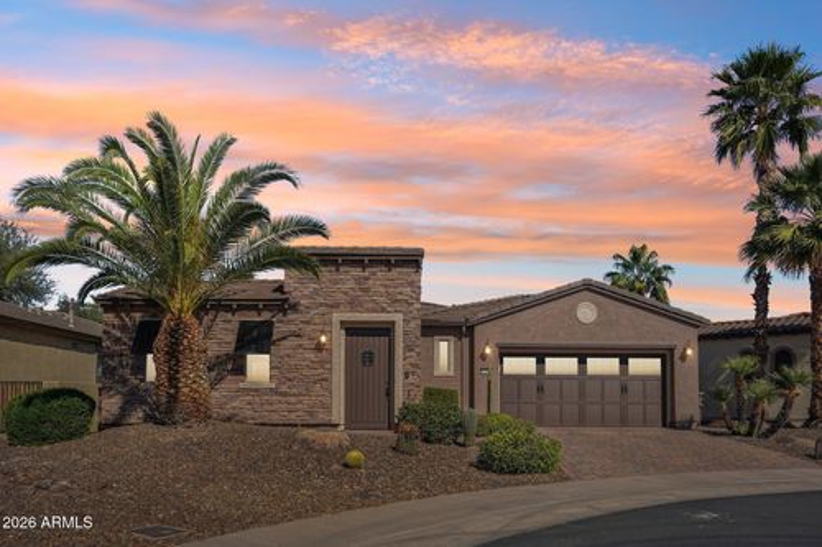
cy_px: 274
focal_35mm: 26
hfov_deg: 68.4
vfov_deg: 48.7
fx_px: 605
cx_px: 411
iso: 400
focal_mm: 26.5
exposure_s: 1/1600
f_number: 8
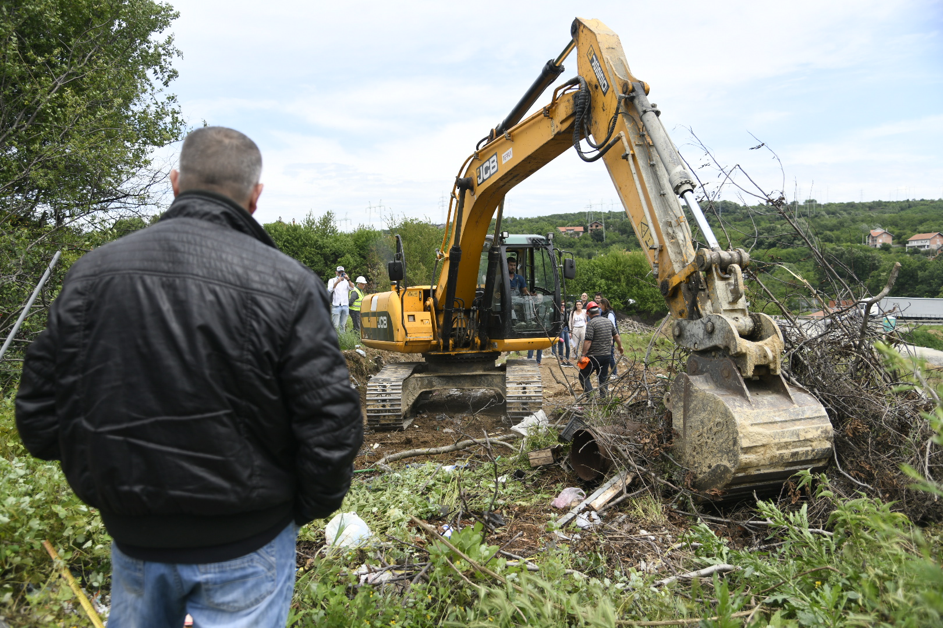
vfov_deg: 42.3
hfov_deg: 60.3
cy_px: 314
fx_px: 812
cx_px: 472
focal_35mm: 31
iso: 200
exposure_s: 1/1000
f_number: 4
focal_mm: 31
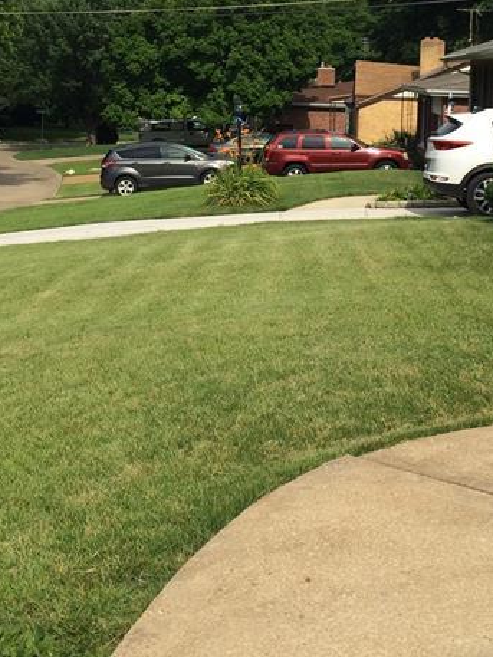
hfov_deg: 22.6
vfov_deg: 28.8
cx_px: 201
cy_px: 83
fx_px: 1234
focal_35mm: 65
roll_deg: -3.0
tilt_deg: -1.0
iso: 32
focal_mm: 4.15
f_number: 2.2
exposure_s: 1/2415
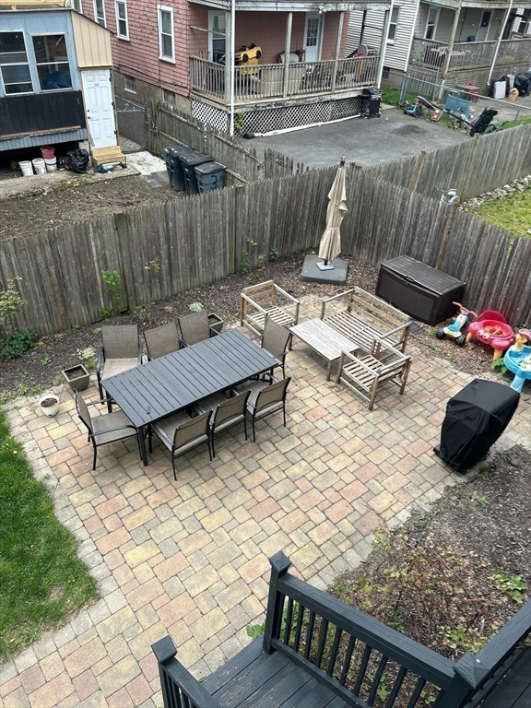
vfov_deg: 67.3
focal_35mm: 26
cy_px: 354
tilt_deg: -36.6
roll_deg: -4.2
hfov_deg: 53.1
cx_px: 266
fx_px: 532
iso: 50
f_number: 1.5
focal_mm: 5.7
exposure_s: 1/1079
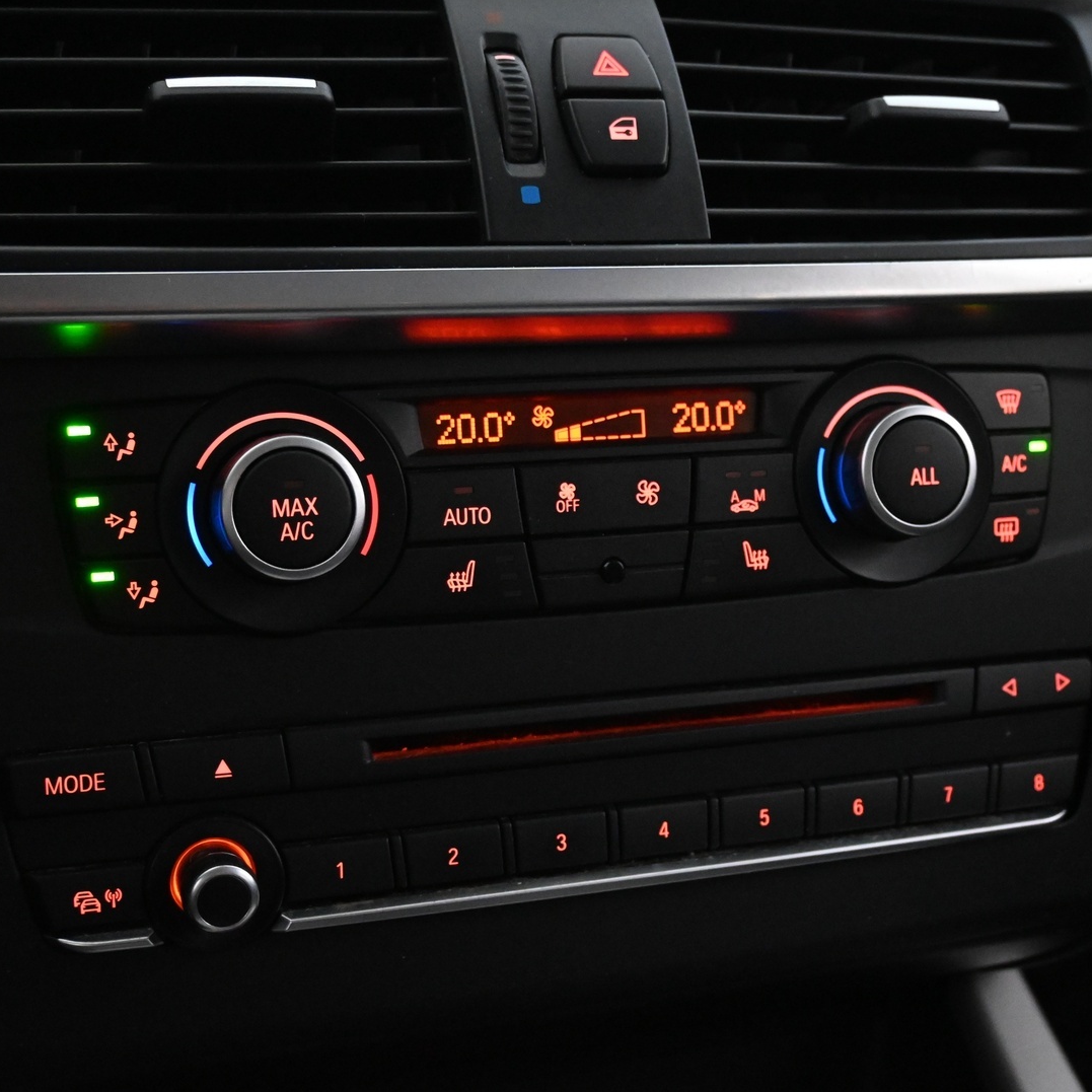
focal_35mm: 47
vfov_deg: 36.1
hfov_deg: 36.1
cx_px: 564
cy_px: 545
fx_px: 1676
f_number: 4.2
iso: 6400
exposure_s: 1/40
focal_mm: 24.5
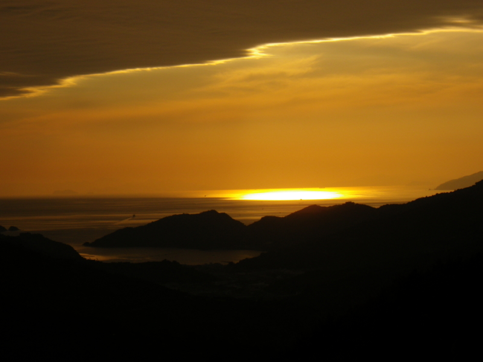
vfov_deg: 12.9
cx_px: 242
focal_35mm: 115
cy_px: 181
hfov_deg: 17.1
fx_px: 1605
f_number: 6.3
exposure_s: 1/800
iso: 80
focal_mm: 20.6
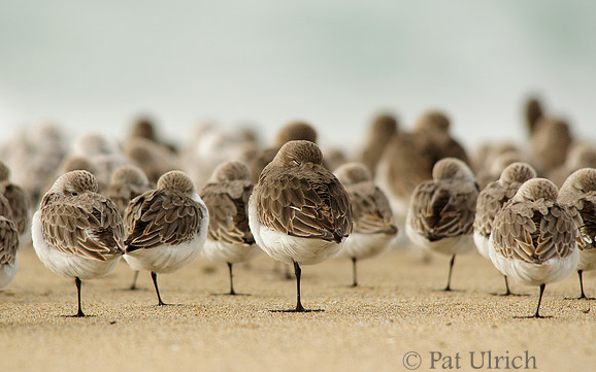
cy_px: 194
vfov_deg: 2.1
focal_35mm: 613
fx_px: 9955
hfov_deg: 3.4
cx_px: 298
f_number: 8
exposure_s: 1/500
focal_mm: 400
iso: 400
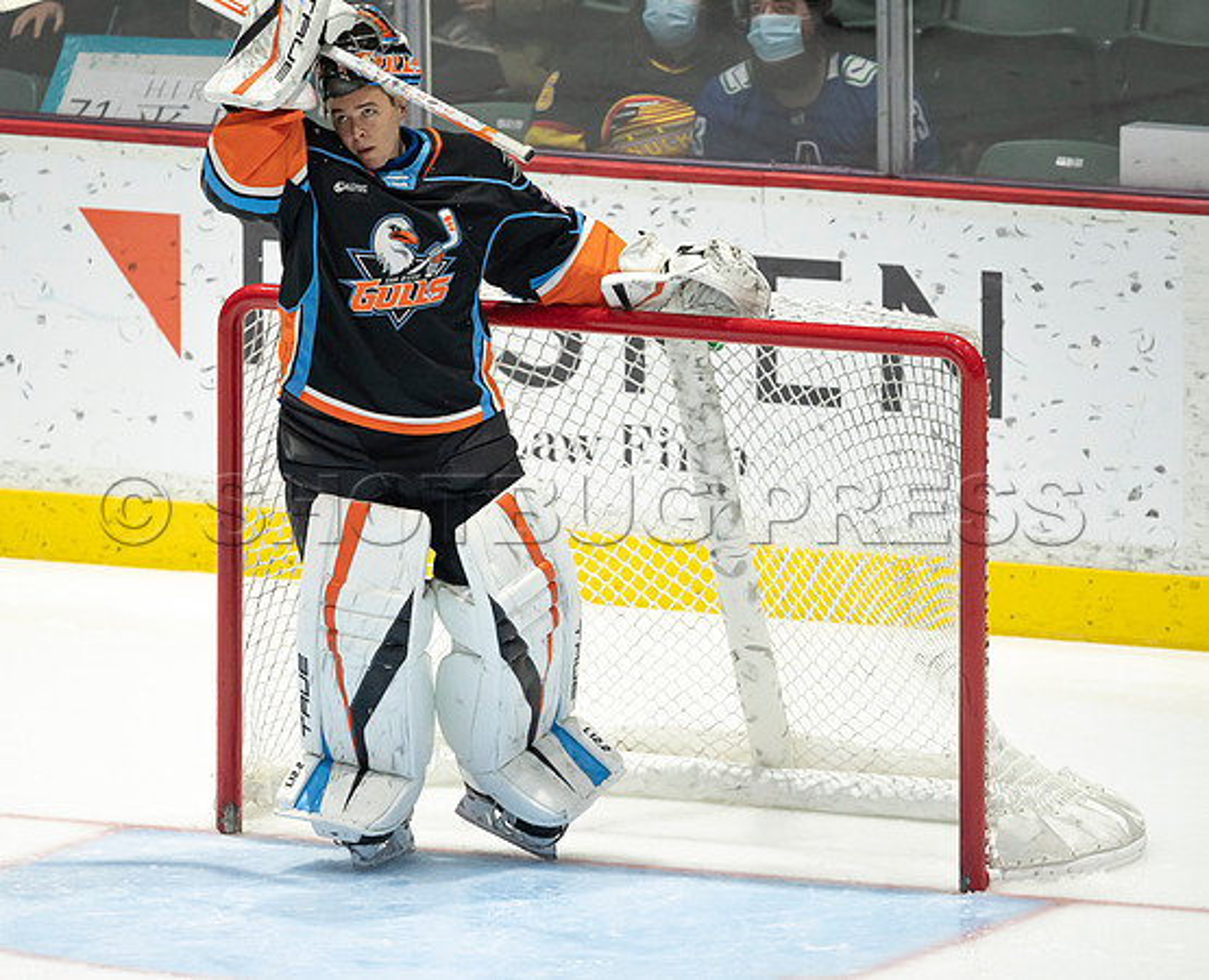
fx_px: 30433
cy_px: 588
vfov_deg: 1.8
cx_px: 514
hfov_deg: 2.3
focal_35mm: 846
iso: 1600
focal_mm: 600
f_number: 4
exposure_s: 1/640
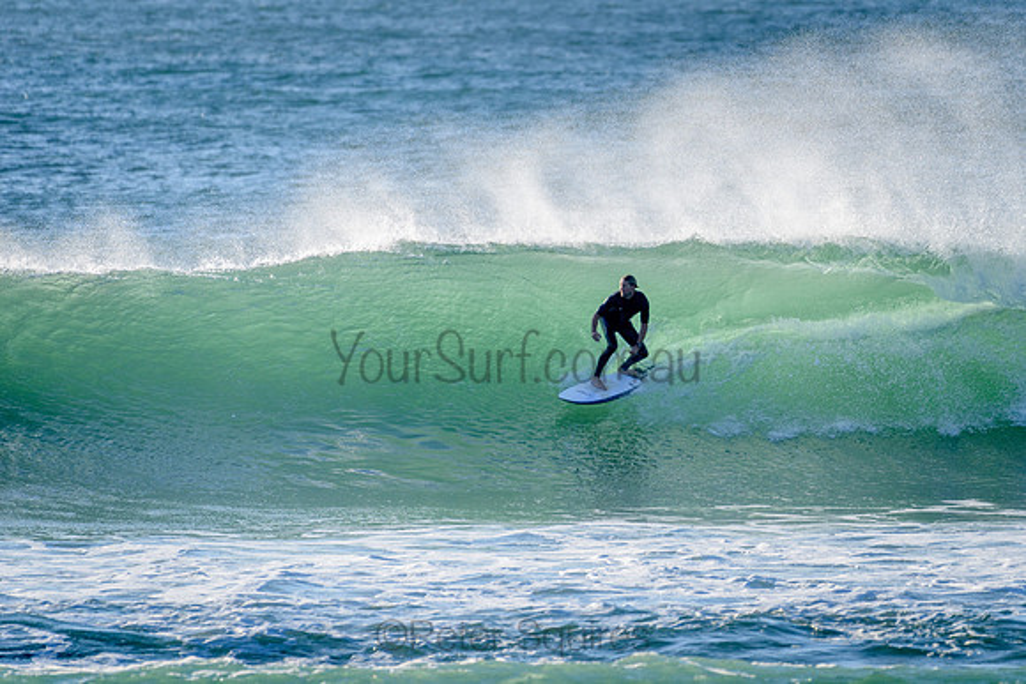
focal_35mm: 609
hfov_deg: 3.4
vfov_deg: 2.3
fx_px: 17367
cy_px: 270
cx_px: 622
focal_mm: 500
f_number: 5.6
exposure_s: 1/1250
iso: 180
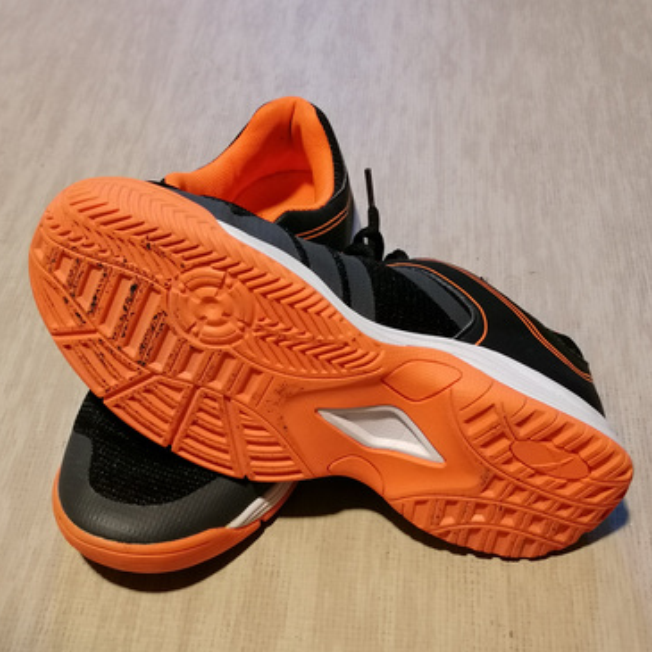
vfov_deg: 36.8
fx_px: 980
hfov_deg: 36.8
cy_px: 329
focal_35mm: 46
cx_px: 324
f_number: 1.8
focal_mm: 4.75
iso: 640
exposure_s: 1/16.7
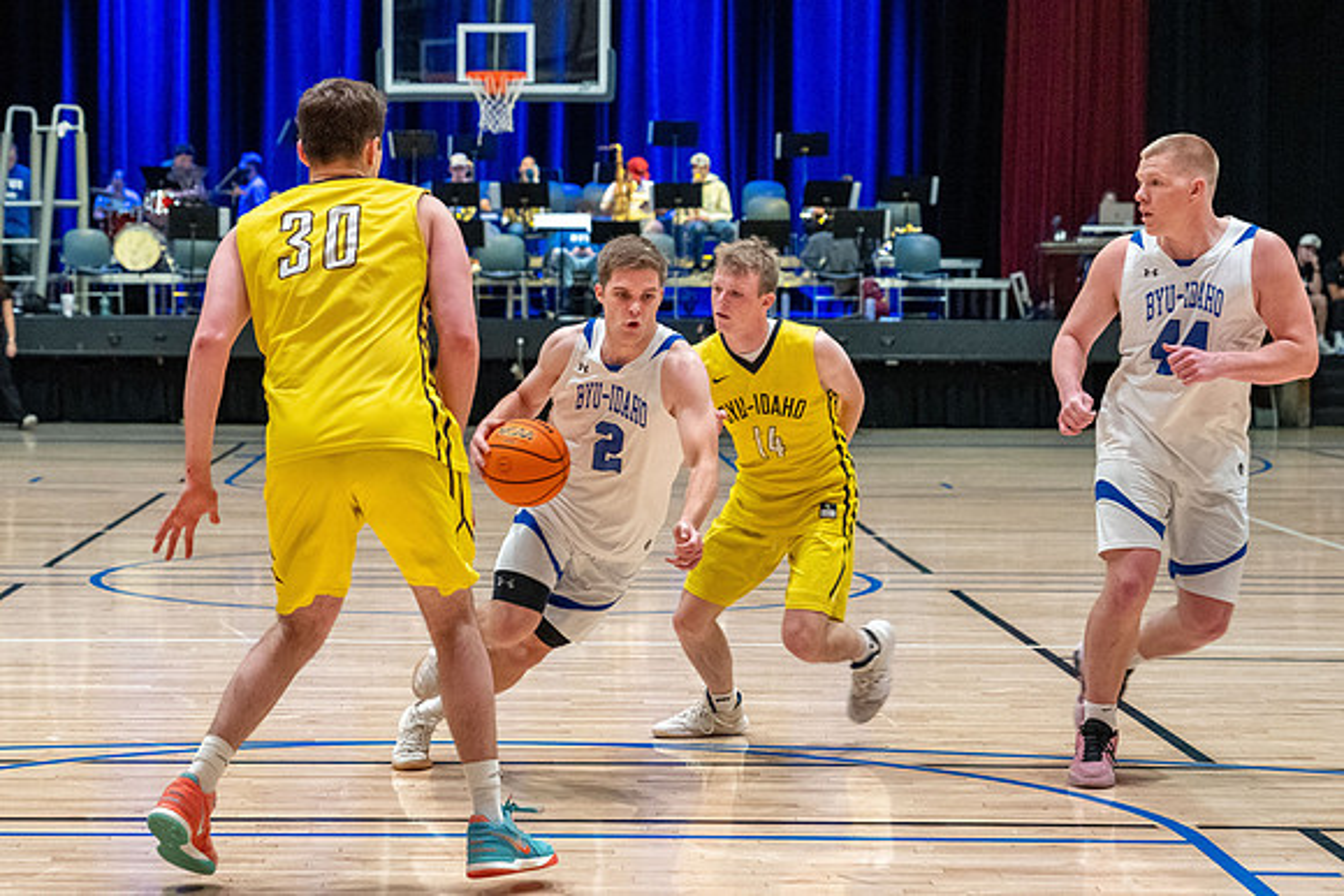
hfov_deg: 20.4
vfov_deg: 13.8
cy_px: 383
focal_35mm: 100
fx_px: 3717
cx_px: 458
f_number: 3.2
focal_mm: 66
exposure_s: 1/320
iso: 6400
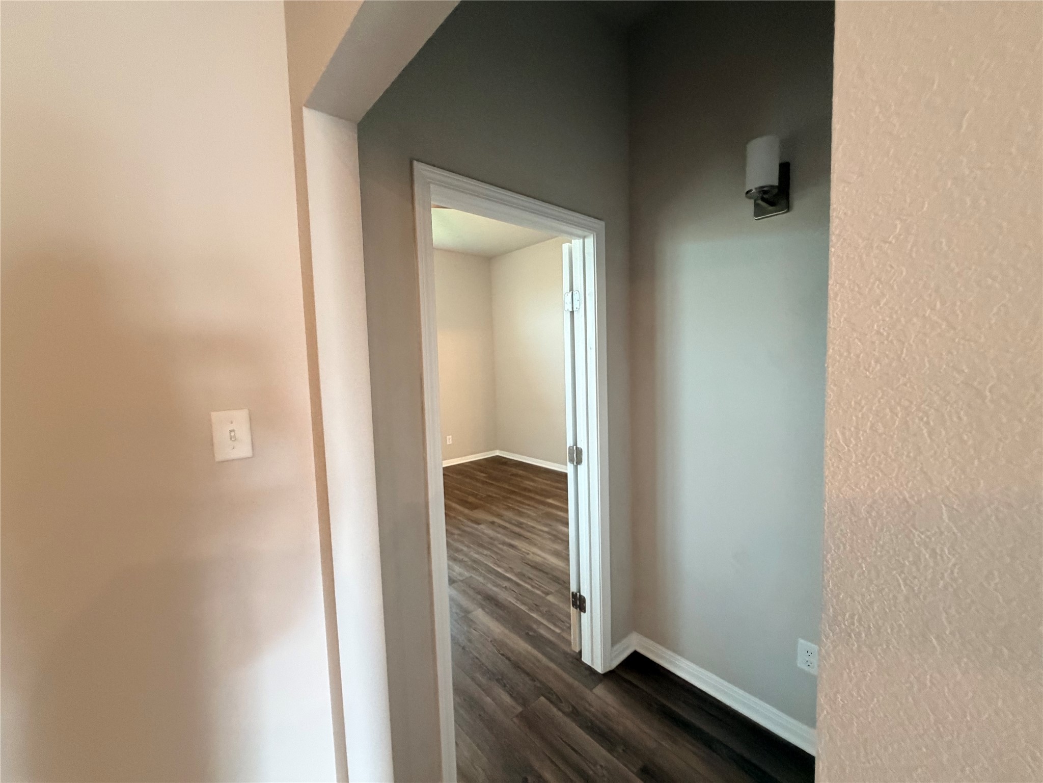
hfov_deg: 102.1
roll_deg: +1.9
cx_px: 522
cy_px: 392
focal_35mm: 14
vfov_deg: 85.7
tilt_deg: -4.5
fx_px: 422
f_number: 2.2
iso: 500
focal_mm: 2.22
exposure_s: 1/60
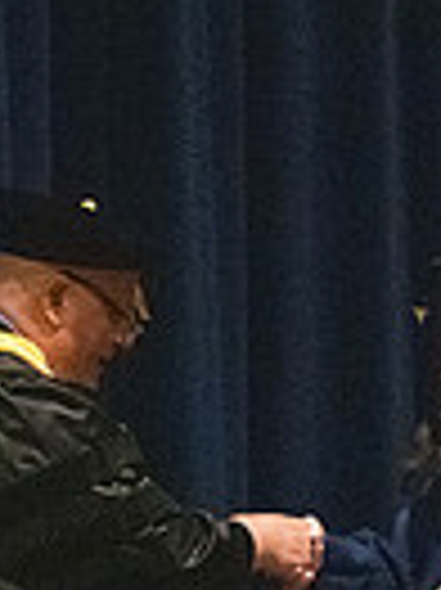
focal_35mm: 666
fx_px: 11331
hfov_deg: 2.2
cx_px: 200
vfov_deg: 3.0
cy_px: 779
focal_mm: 135
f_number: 3.2
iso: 10000
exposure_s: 1/400
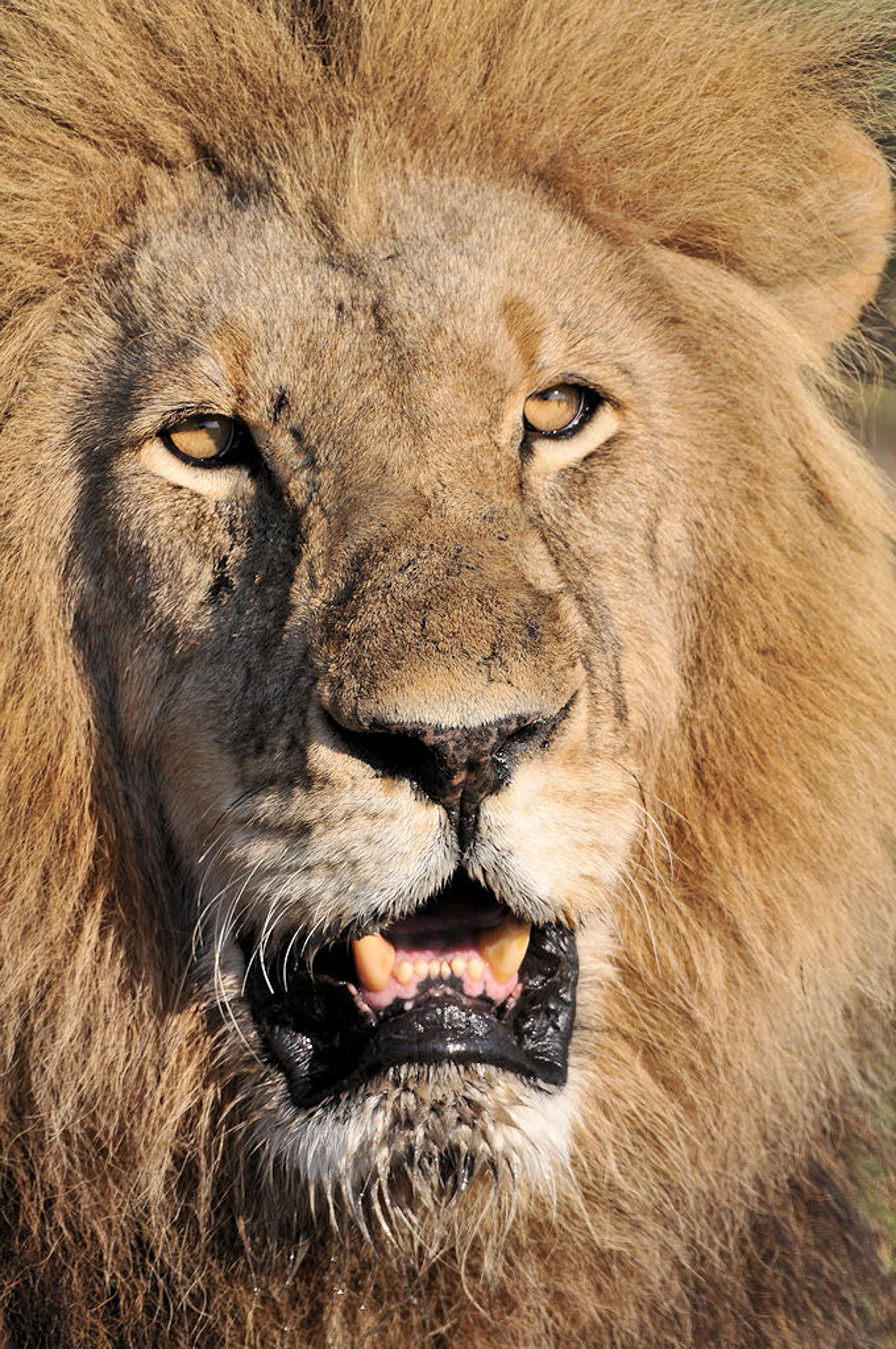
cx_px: 448
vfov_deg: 2.0
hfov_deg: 1.3
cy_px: 674
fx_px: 39303
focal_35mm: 1050
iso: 400
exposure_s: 1/640
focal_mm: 700
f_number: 10
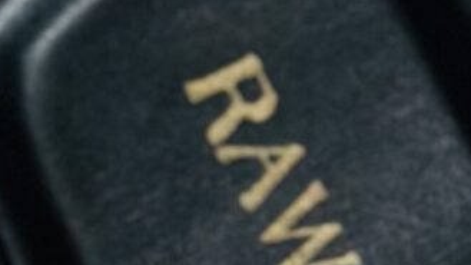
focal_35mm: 407
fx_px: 5083
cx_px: 905
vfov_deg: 3.0
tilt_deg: -63.4
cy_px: 454
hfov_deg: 5.2
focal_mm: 6.86
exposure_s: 1/1157
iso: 80
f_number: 1.78
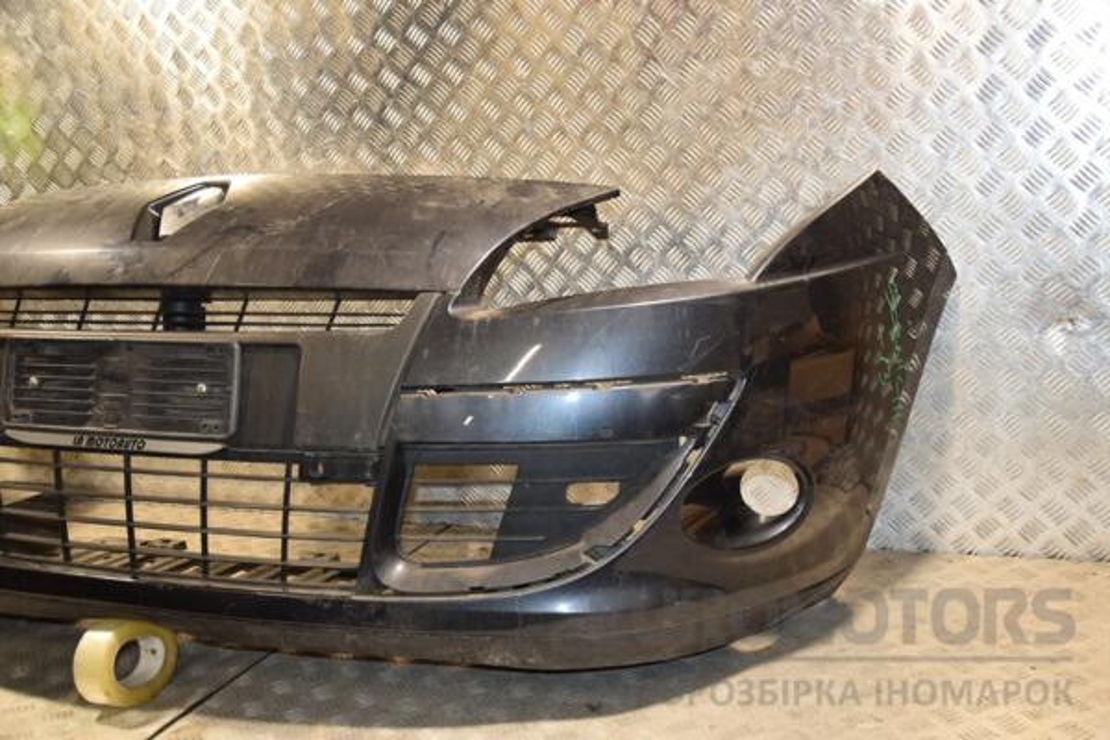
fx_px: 1202
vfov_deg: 34.2
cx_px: 555
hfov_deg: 49.6
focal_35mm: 39
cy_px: 370
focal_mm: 26
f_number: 5
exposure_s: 1/125
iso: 800
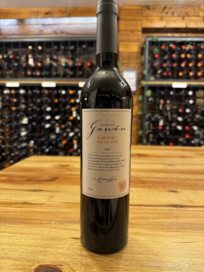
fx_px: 189
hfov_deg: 56.8
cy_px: 136
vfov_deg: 71.6
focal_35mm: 24
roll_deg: -0.7
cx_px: 102
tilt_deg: -5.3
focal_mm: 6.76
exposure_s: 1/50
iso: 250
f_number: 1.78
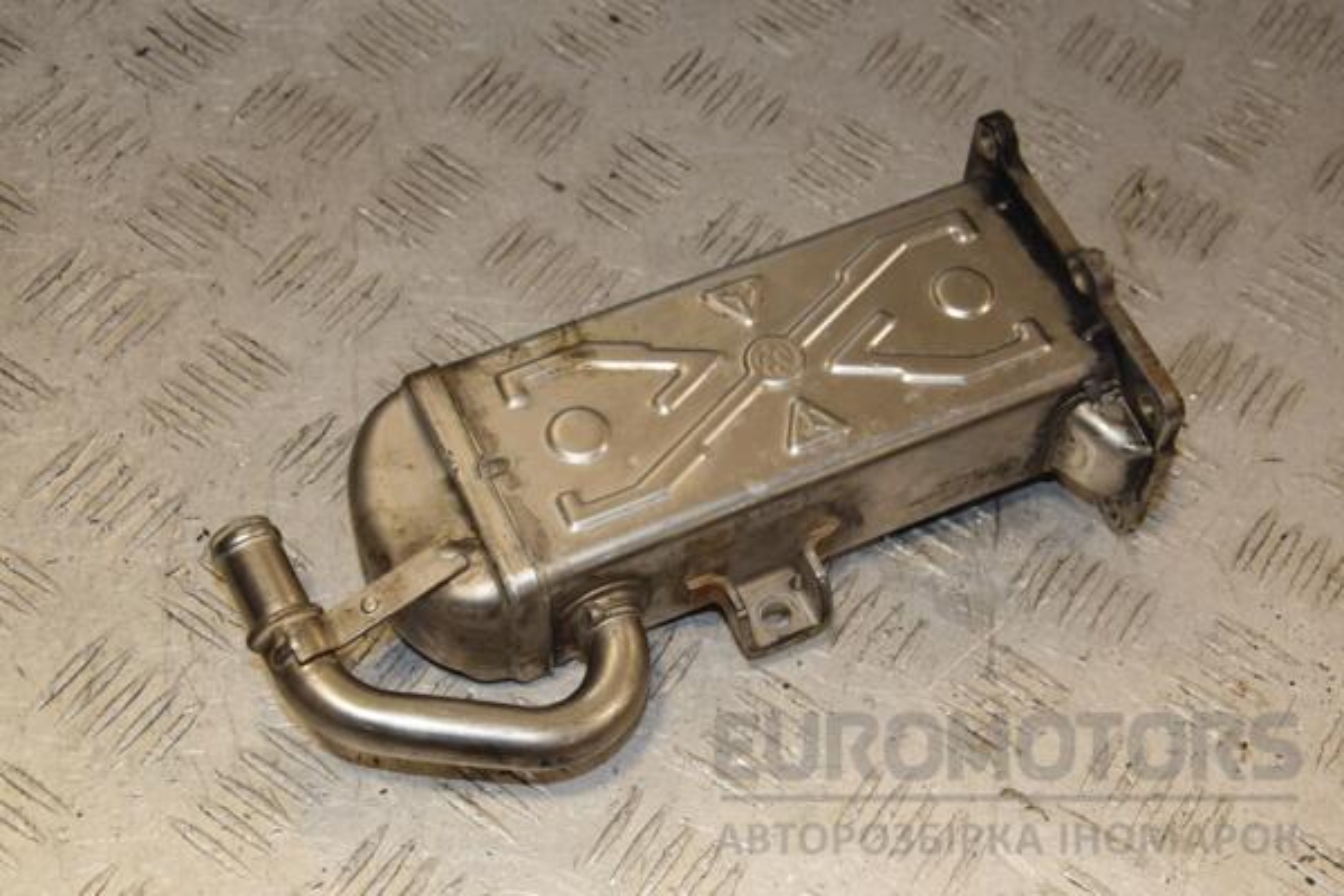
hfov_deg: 31.9
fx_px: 2352
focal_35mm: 63
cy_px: 448
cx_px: 672
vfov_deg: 21.6
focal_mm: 42
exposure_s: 1/200
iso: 800
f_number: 9
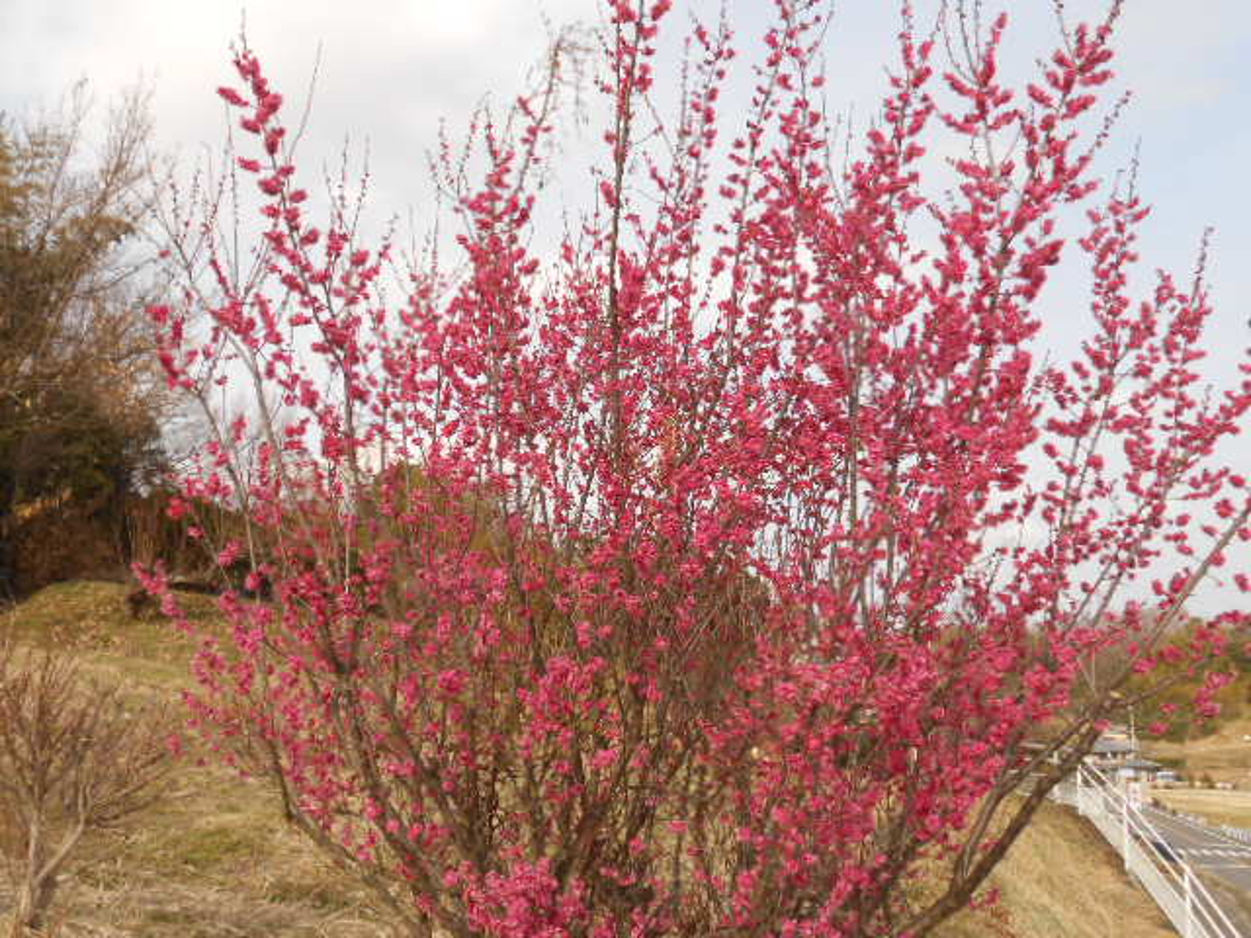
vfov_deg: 41.8
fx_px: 1229
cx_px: 626
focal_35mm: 34
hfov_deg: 54.0
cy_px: 469
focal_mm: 6
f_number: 3.9
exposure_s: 1/400
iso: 80
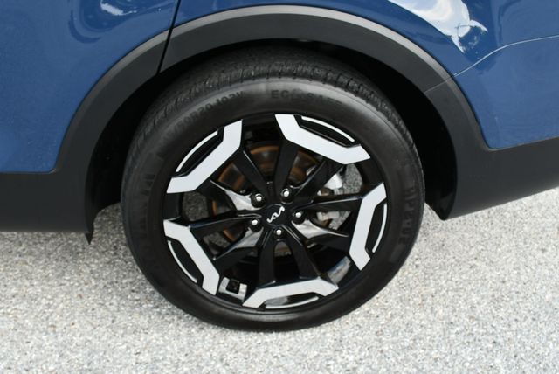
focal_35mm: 48
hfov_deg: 41.1
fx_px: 746
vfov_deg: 28.1
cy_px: 187
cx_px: 280
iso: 360
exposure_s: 1/250
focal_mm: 24
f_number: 5.6
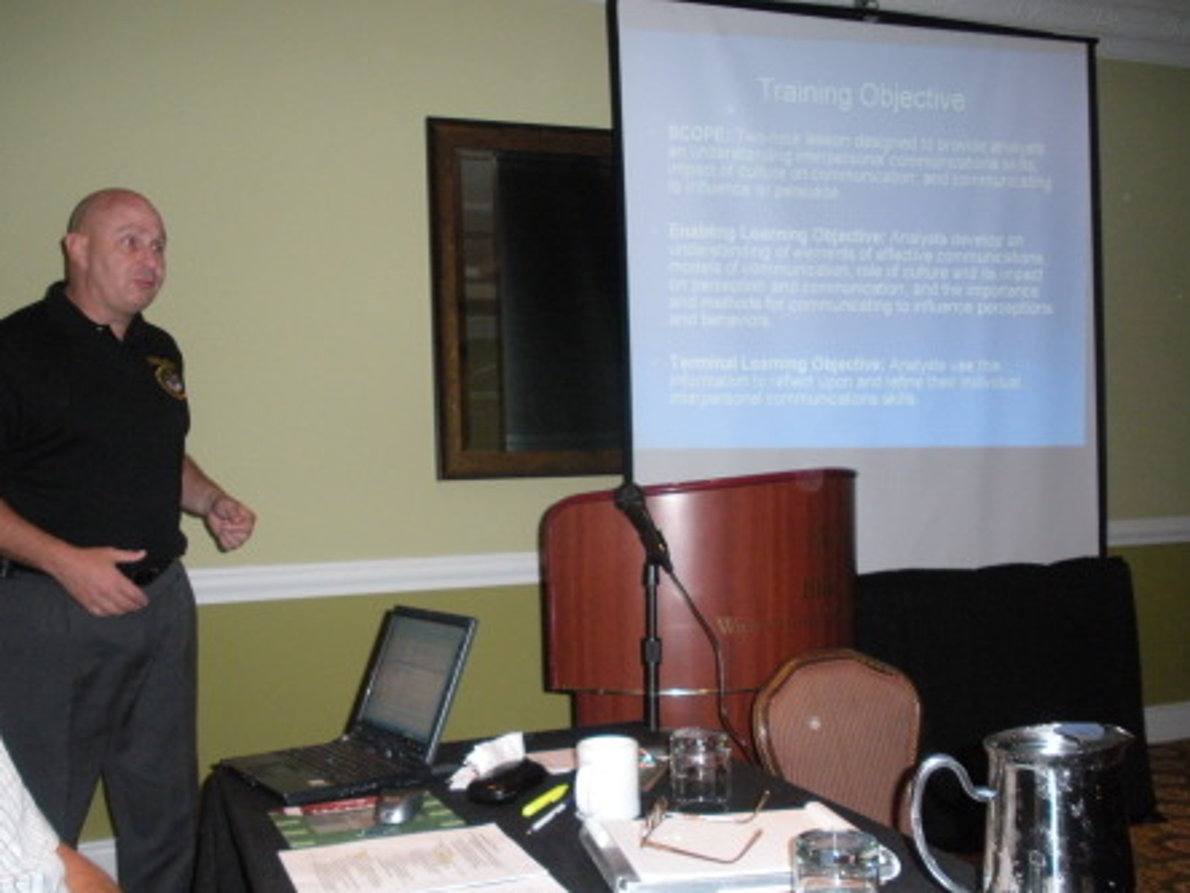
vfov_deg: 38.7
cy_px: 456
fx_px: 1272
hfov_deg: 50.1
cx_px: 592
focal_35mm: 37
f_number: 3.5
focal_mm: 6.3
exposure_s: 1/60
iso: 417
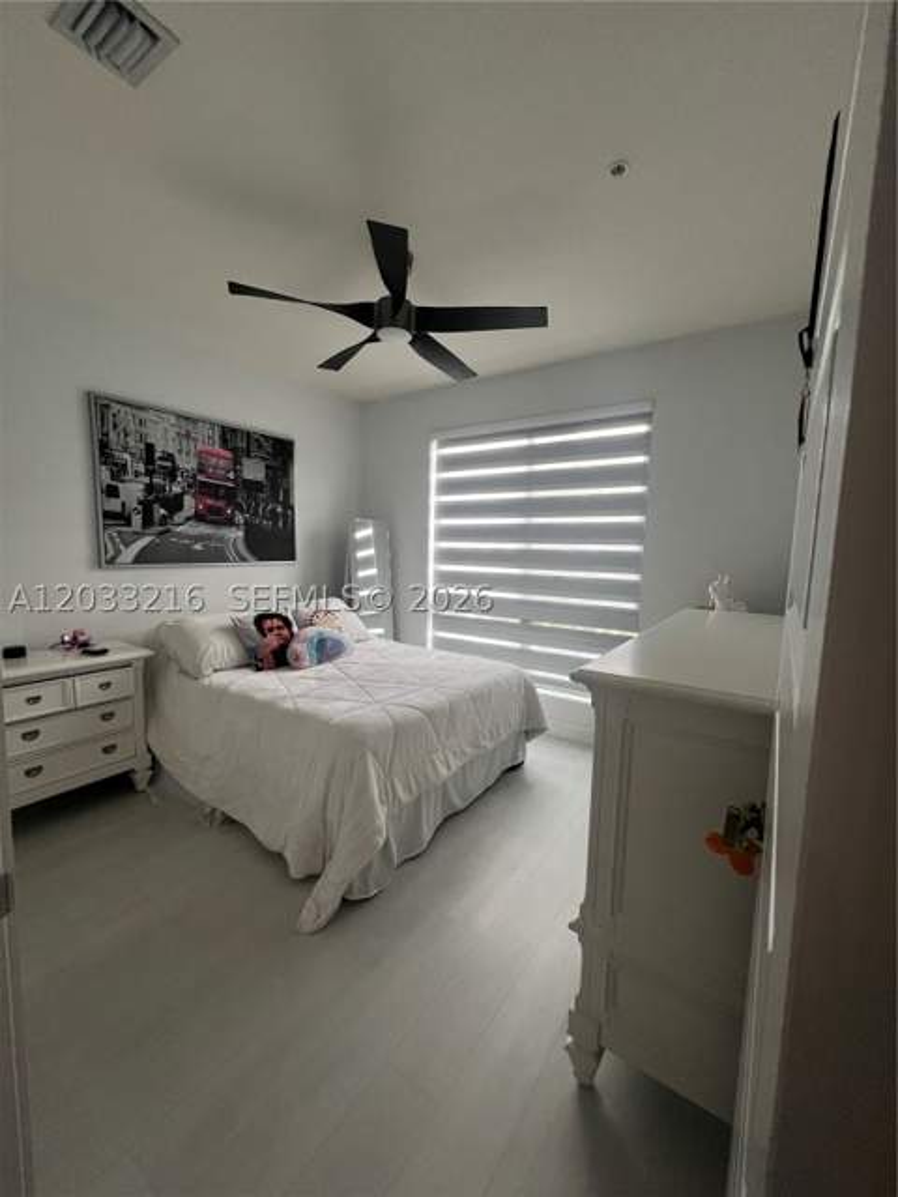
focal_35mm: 13
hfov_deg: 89.9
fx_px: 450
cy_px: 598
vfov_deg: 106.2
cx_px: 449
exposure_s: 1/120
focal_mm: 1.57
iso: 160
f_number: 1.8
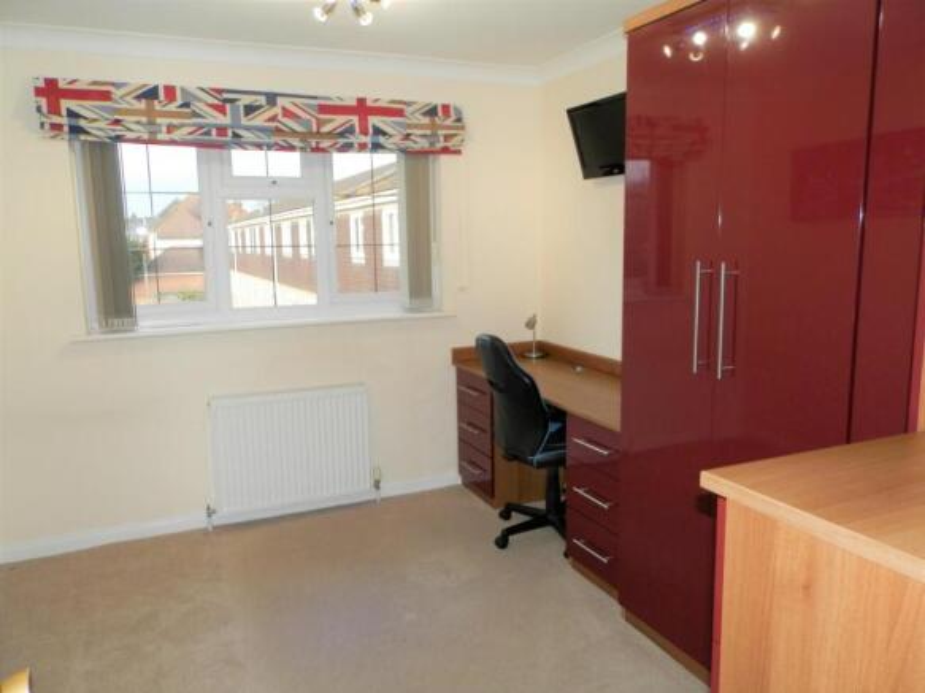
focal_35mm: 25
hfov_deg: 69.4
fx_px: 668
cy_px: 346
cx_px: 462
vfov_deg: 54.9
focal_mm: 4.5
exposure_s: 1/30
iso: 100
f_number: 3.1
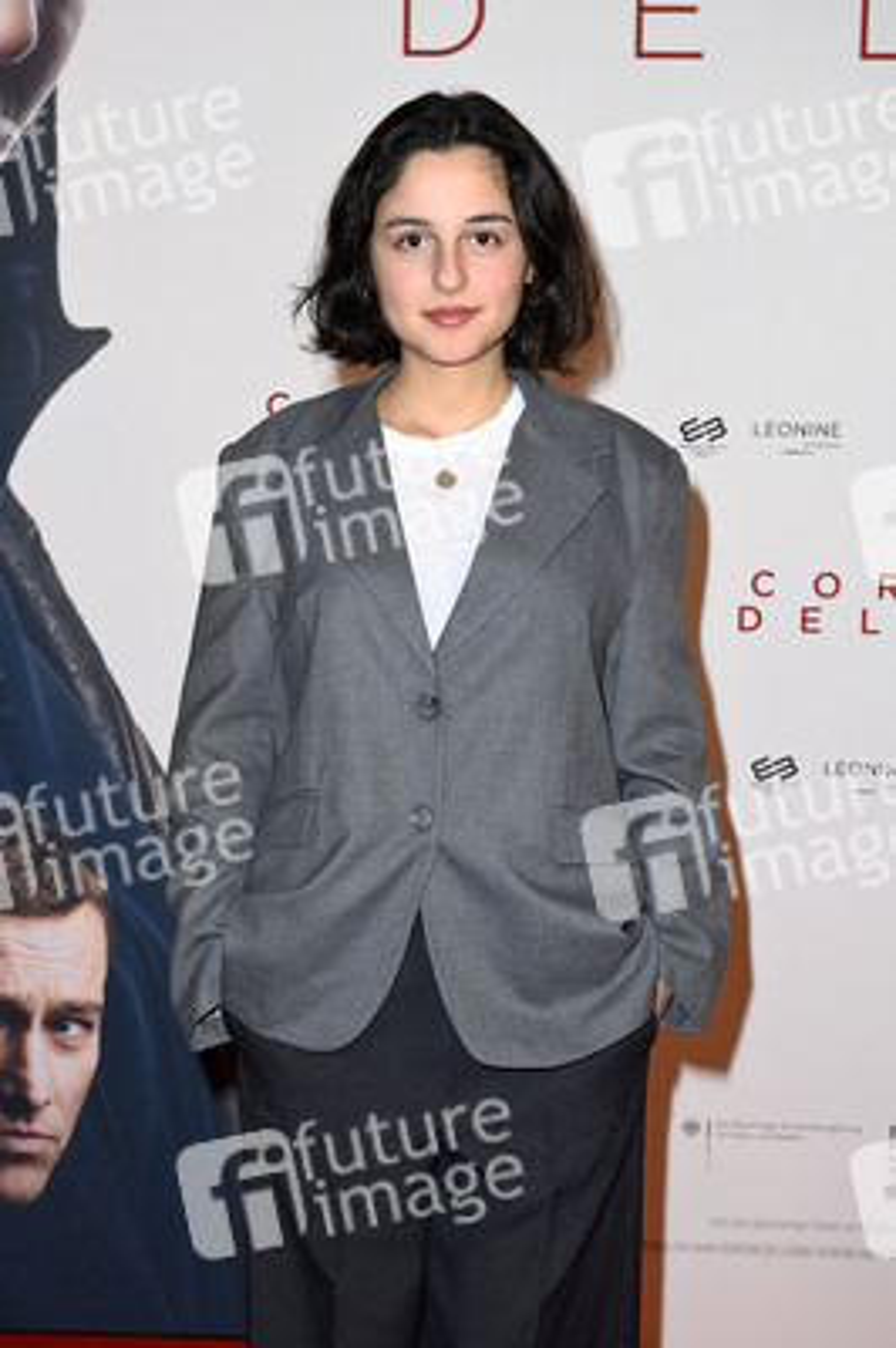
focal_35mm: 70
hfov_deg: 19.4
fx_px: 2618
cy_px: 674
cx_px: 448
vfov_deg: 28.9
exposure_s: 1/250
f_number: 6.3
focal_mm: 70
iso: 400
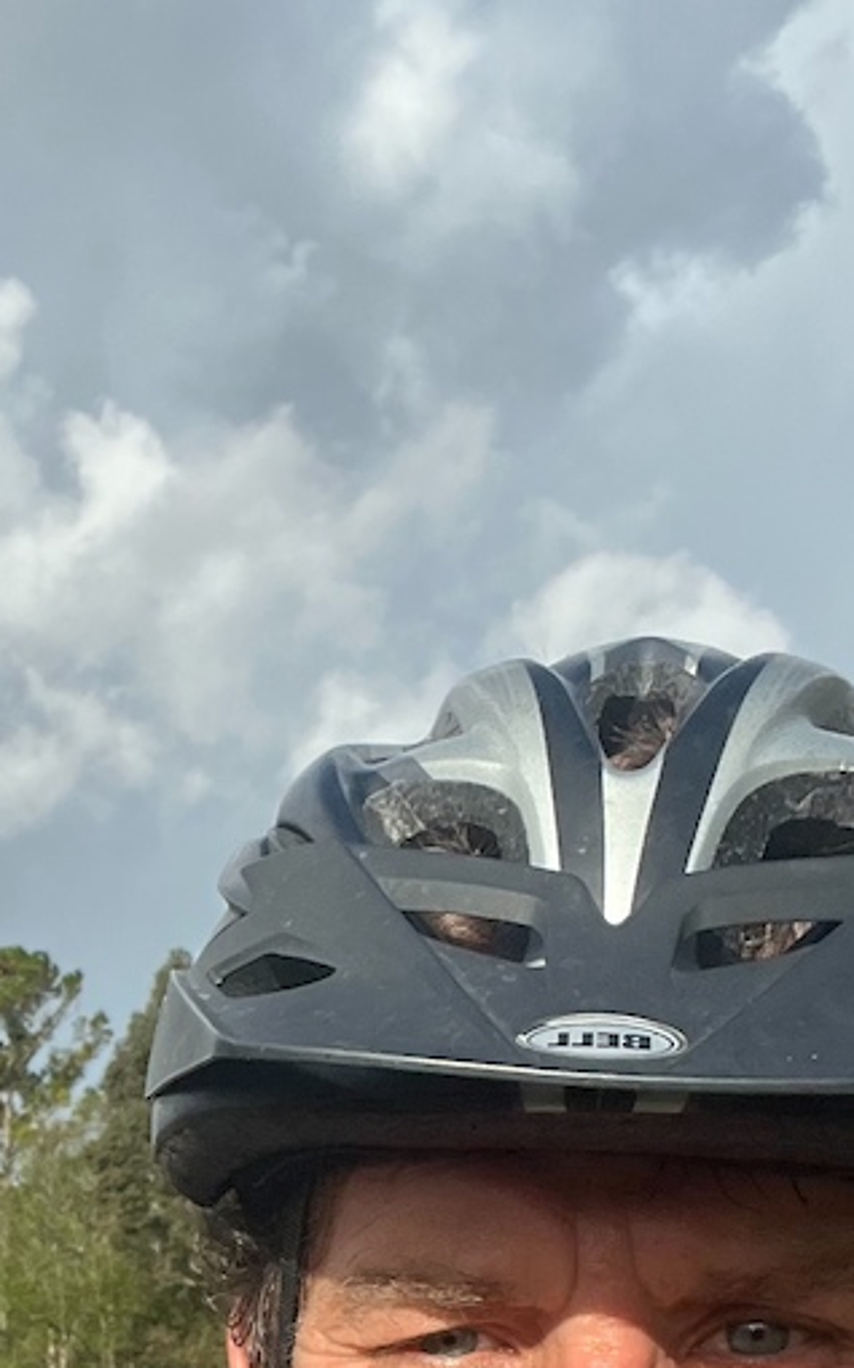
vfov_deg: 30.0
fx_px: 2384
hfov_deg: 19.5
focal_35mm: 64
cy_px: 1333
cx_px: -64
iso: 32
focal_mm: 2.71
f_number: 2.2
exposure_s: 1/1101
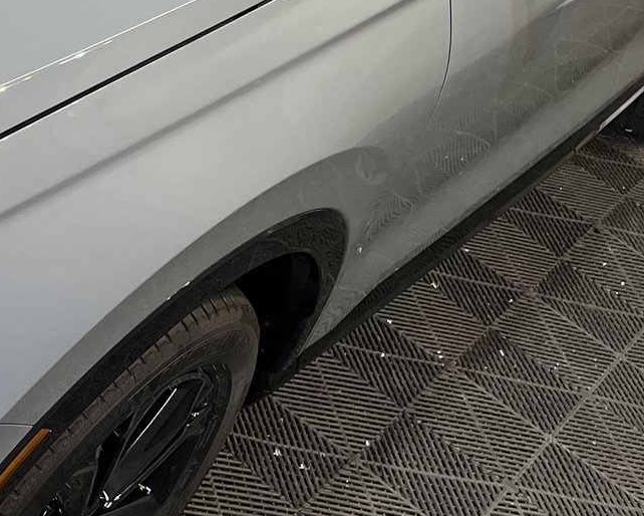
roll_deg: -15.0
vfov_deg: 18.7
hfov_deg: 21.6
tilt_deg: -29.6
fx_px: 1506
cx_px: -208
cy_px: -56
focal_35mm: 79
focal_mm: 5.1
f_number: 1.6
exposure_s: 1/100
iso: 64
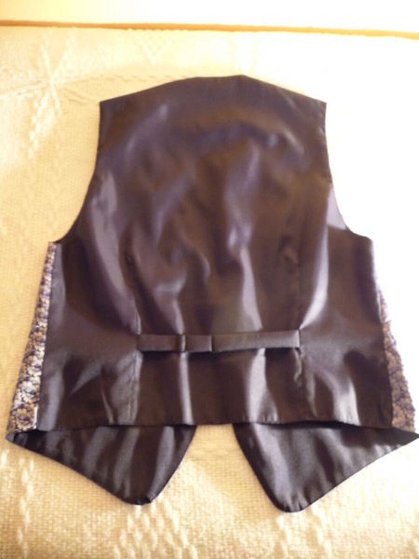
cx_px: 210
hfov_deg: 49.8
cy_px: 280
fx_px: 452
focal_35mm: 28
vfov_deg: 63.4
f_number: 3.3
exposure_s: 1/8
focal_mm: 4.7
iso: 400
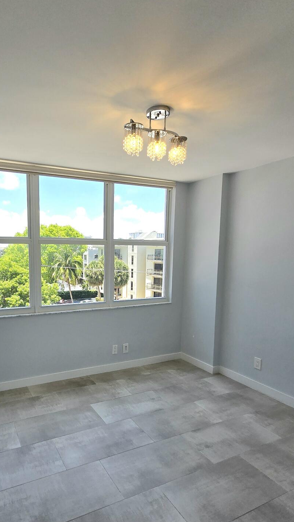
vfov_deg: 86.3
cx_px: 90
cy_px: 288
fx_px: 277
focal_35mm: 20
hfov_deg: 54.4
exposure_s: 1/200
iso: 25
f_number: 2.2
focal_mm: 1.7
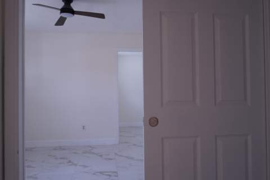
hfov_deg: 57.2
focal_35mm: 33
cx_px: 135
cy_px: 90
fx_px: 247
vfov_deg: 40.0
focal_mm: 22
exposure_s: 1/40
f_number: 6.3
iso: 250
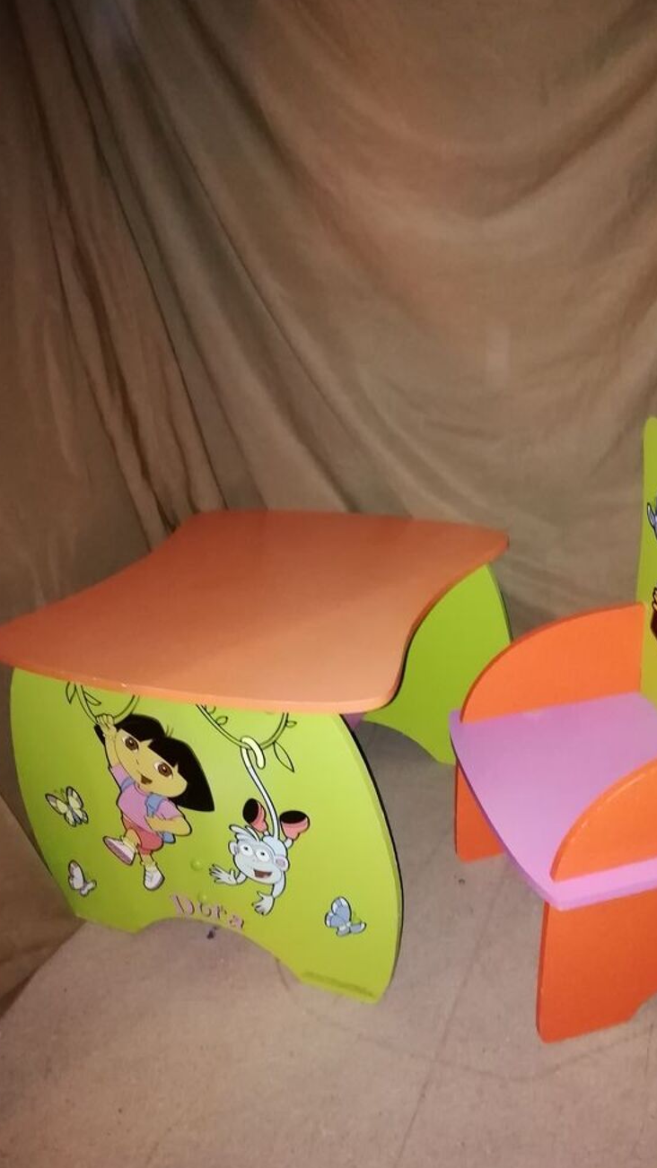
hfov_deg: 39.9
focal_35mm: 29
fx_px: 898
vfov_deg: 66.1
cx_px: 407
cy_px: 579
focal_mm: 3.46
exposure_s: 1/25
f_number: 2.2
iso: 500
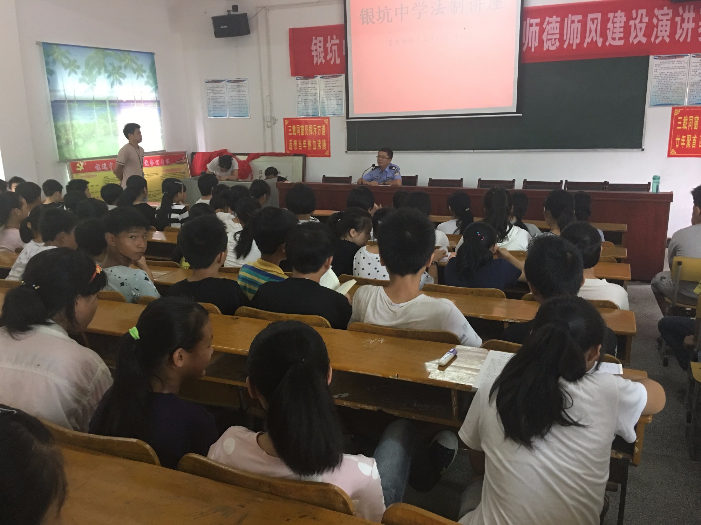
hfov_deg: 61.7
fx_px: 587
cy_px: 262
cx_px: 350
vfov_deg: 48.2
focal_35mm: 29
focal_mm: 4.15
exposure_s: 1/17
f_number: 2.2
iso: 125
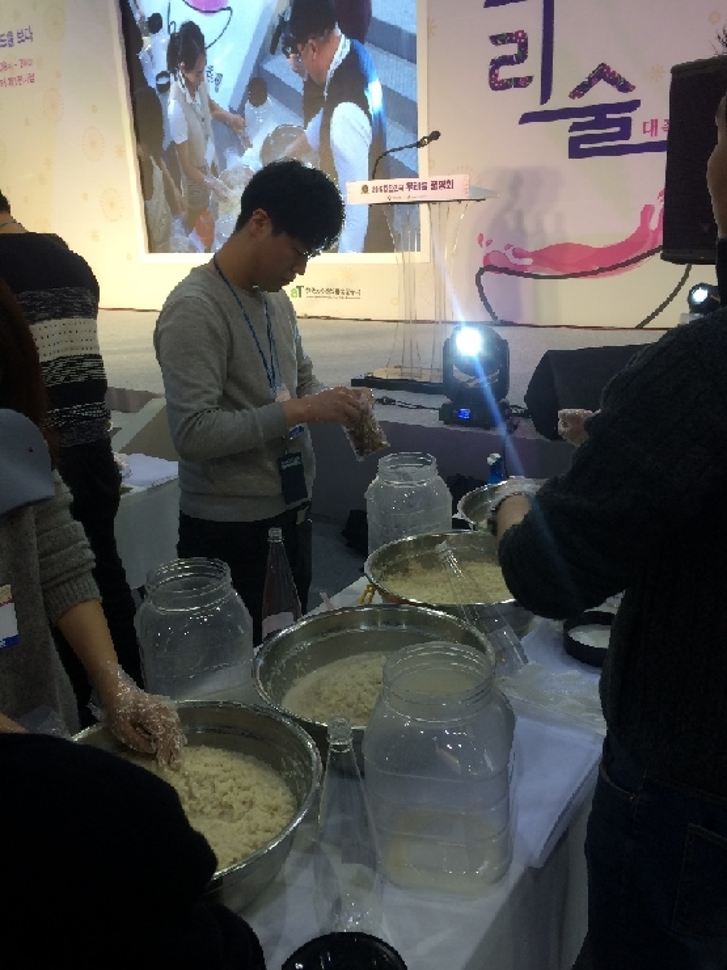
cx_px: 364
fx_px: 812
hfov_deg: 48.2
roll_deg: +2.4
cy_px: 485
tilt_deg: -19.7
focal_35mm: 29
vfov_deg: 61.7
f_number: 2.2
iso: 50
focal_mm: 4.15
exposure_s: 1/30
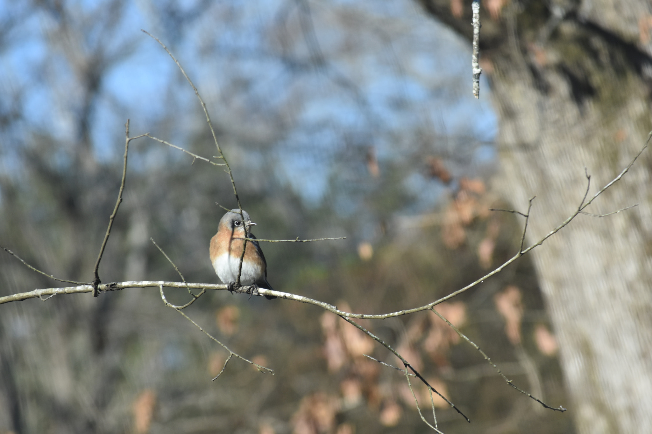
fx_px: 5433
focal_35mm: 300
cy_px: 217
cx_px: 326
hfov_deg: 6.9
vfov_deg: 4.6
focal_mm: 200
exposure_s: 1/1000
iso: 800
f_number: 8
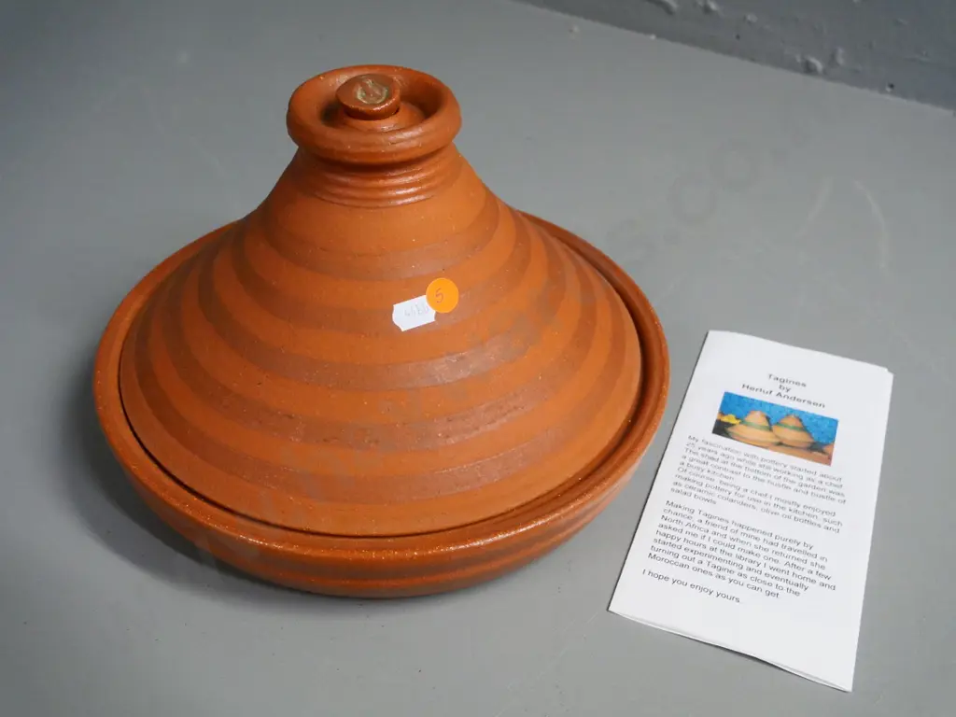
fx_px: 939
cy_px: 358
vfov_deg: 41.8
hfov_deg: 54.0
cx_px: 478
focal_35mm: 34
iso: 3200
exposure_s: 1/100
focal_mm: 17
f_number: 5.6
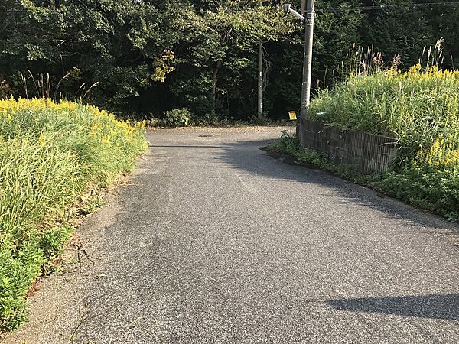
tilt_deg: -11.0
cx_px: 230
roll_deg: -0.2
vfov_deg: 49.7
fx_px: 371
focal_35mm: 28
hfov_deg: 63.4
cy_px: 172
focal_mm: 3.99
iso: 20
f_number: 1.8
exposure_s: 1/630
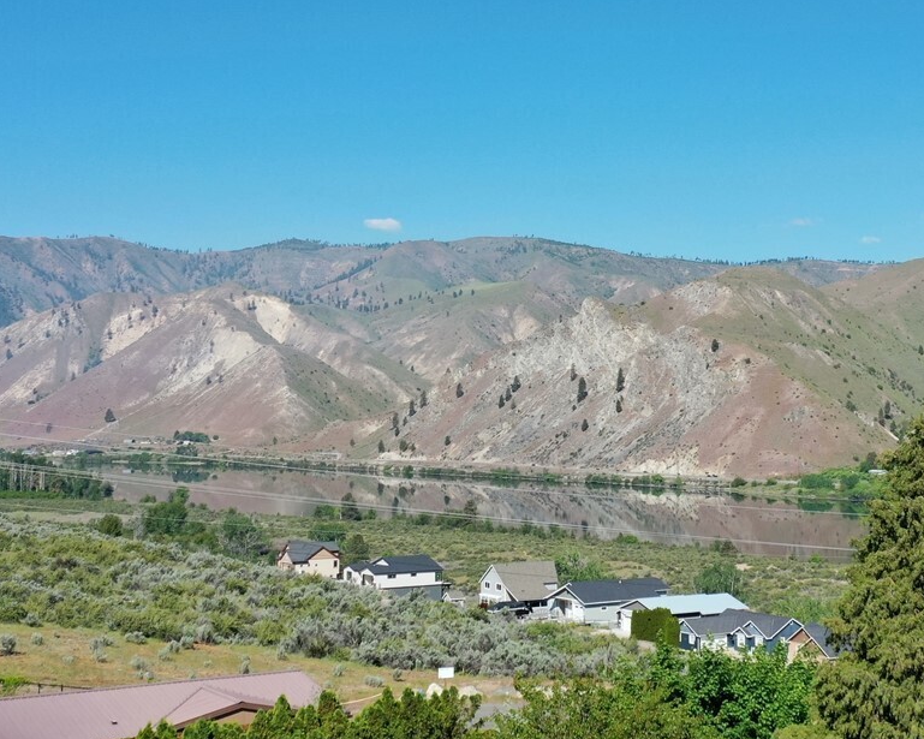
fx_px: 1586
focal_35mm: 58
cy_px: 269
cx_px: 628
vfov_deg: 26.1
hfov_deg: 32.2
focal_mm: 10.26
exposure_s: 1/500
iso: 100
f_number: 6.3
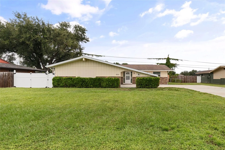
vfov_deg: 64.5
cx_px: 112
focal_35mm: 19
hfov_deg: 86.9
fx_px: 119
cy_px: 75
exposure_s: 1/100
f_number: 8
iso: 400
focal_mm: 19
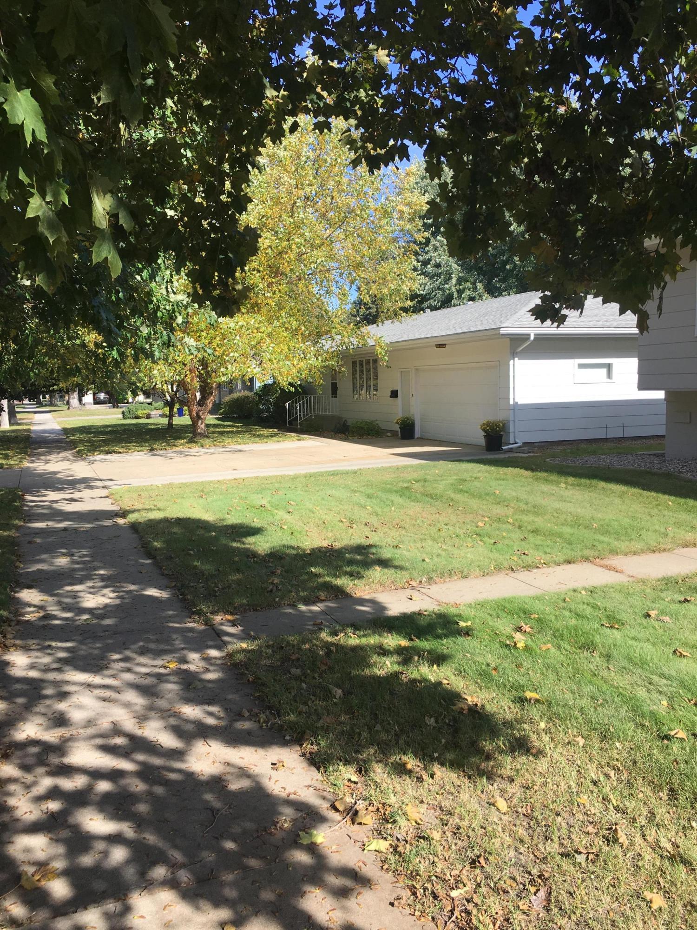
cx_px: 348
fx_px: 779
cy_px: 465
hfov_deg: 48.2
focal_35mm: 29
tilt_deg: -1.2
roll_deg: +2.2
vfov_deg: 61.7
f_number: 2.2
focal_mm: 4.15
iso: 25
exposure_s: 1/761
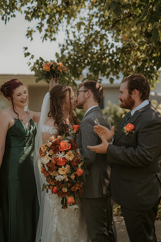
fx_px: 335
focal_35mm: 50
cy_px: 121
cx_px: 80
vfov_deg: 39.6
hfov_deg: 27.0
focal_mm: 50
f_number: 1.8
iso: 640
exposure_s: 1/6400
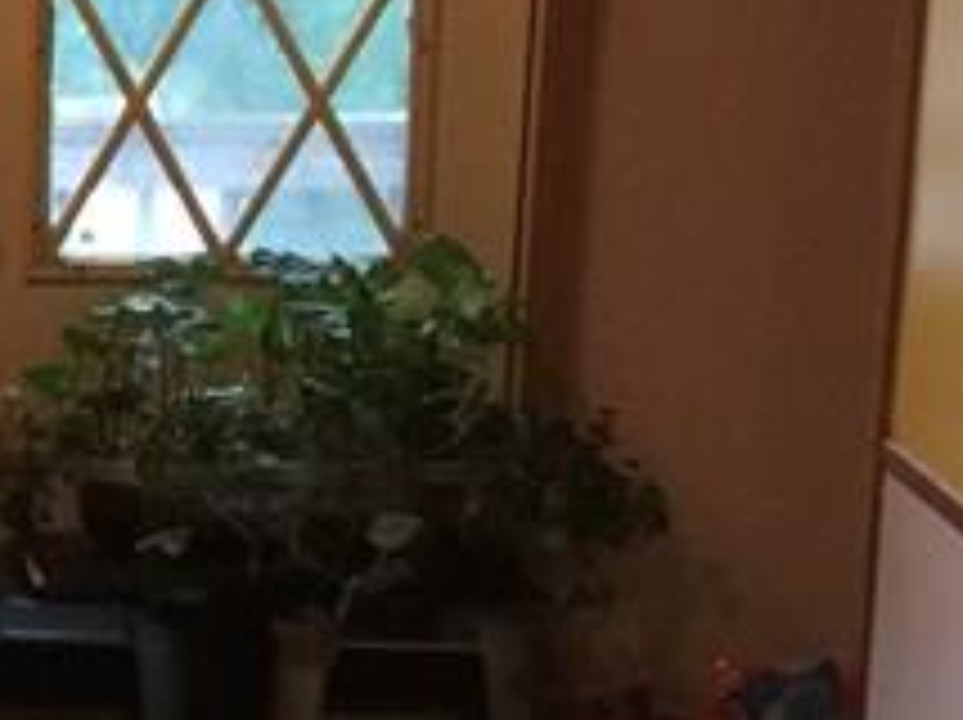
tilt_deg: -11.4
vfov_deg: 10.6
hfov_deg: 12.8
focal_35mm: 139
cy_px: 558
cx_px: -801
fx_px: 3863
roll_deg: +0.3
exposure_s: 1/15
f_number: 2.2
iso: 125
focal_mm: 4.15
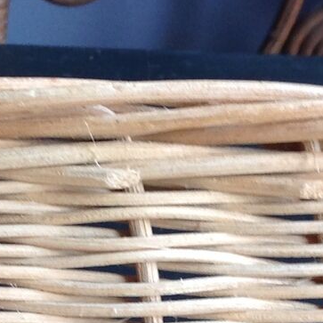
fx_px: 1795
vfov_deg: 10.0
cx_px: -6
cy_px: 448
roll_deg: -5.8
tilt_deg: -35.0
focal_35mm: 170
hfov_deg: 10.2
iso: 50
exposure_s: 1/20
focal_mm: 4.28
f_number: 2.4
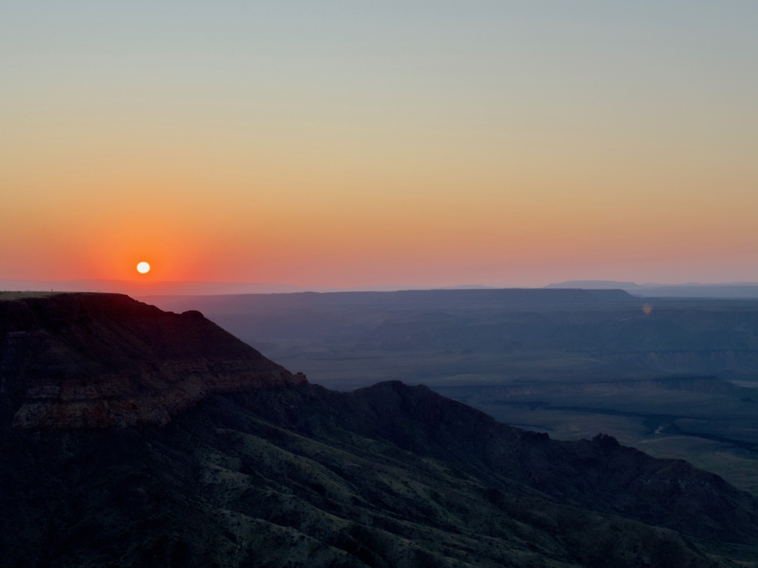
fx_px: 1117
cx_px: 392
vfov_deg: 28.6
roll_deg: +0.2
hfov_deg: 37.5
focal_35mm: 51
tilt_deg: -0.1
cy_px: 286
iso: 64
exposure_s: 1/1458
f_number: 1.78
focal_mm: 6.76
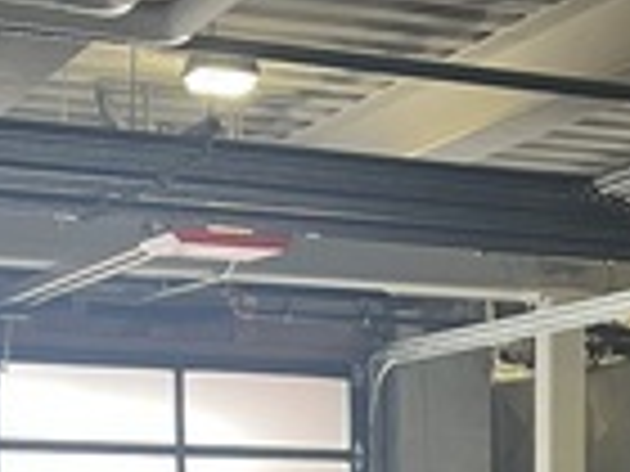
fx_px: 2257
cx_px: 619
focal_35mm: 124
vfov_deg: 11.4
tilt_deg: -5.7
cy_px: 742
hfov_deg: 15.6
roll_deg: -0.5
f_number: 1.6
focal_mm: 5.1
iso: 80
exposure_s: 1/60
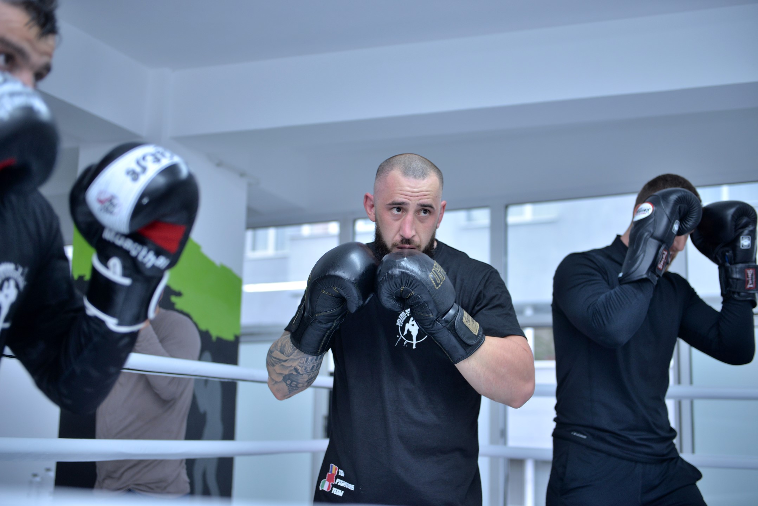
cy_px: 253
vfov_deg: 27.0
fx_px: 1053
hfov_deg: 39.6
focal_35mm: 50
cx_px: 379
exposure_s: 1/200
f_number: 2.8
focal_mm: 50
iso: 400
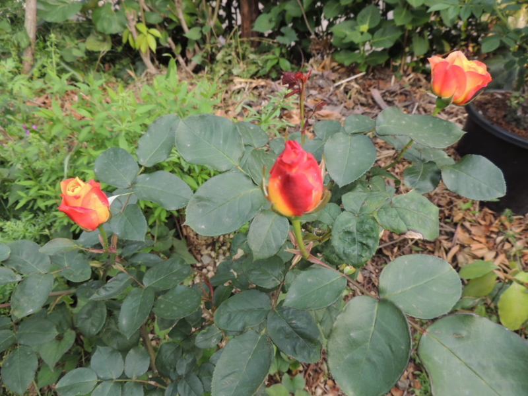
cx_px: 264
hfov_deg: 71.6
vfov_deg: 56.8
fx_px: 366
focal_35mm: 24
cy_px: 198
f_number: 3
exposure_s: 1/200
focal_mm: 4.3
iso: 100
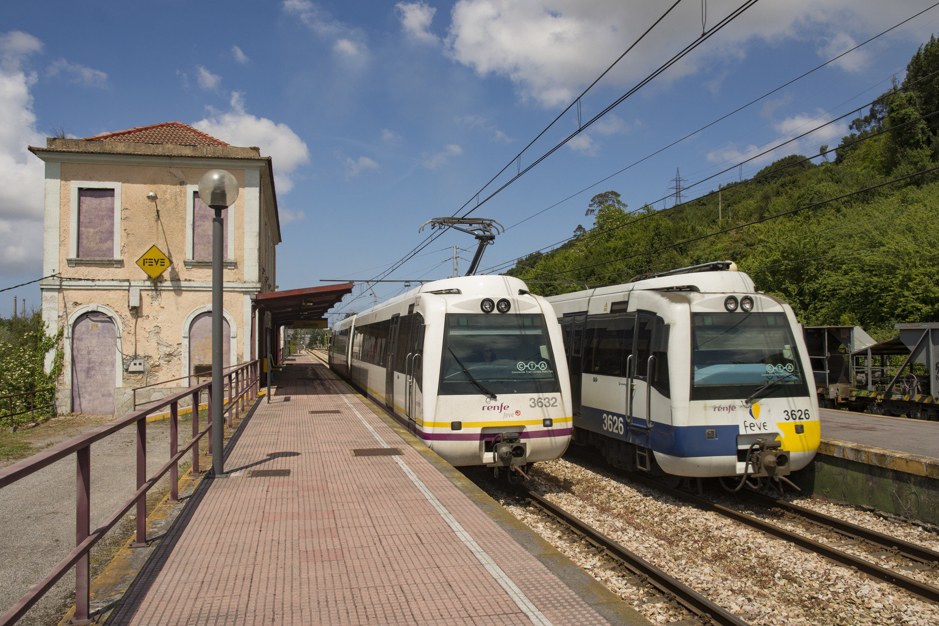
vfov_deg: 47.9
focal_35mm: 27
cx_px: 470
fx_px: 704
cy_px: 313
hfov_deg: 67.4
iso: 100
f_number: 7.1
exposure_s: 1/500
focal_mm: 18
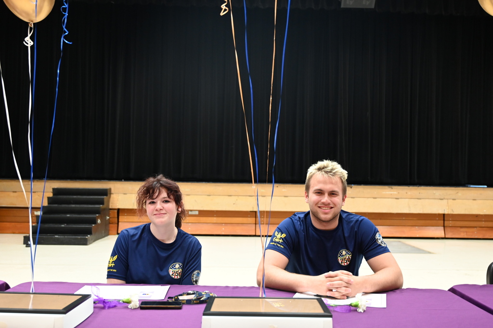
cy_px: 164
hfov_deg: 54.5
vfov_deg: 37.8
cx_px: 246
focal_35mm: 35
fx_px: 479
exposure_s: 1/80
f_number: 4
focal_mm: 35
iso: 3200
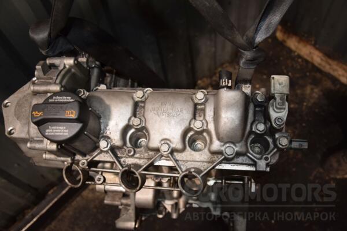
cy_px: 116
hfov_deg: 53.1
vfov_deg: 36.9
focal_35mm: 36
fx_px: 347
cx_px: 174
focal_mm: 24
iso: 800
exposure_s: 1/60
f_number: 5
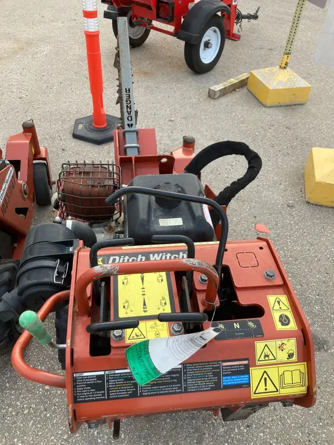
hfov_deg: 49.8
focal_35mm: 28
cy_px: 222
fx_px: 360
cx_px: 167
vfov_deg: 63.4
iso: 20
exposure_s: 1/123
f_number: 1.8
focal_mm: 3.99
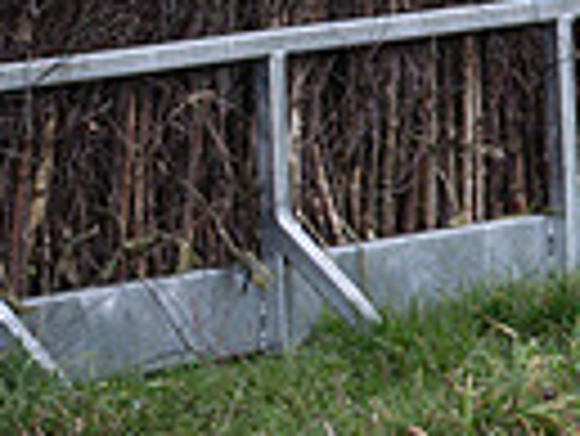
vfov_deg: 2.5
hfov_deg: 3.3
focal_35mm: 593
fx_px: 9945
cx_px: 624
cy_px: -841
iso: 400
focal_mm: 73
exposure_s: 1/1600
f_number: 2.8
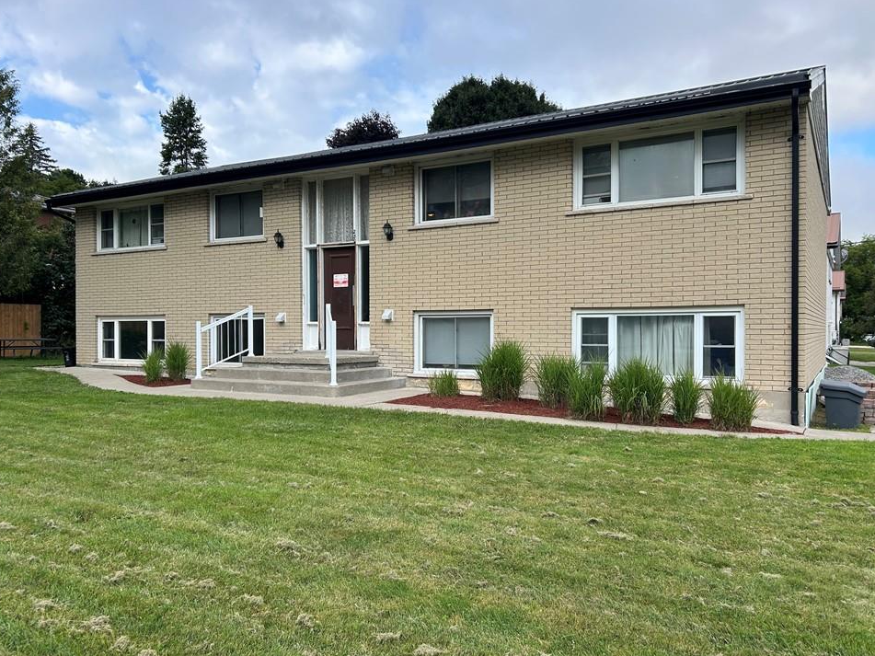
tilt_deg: -1.0
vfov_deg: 49.7
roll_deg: +0.3
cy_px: 335
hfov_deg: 63.4
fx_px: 708
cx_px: 428
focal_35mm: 28
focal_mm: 5.7
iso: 50
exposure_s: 1/1412
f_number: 1.5
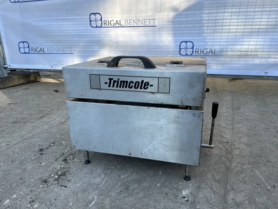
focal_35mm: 26
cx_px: 139
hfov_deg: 67.3
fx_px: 209
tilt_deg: -15.6
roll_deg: +0.6
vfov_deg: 53.1
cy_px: 104
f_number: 1.6
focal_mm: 5.1
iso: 40
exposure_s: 1/278
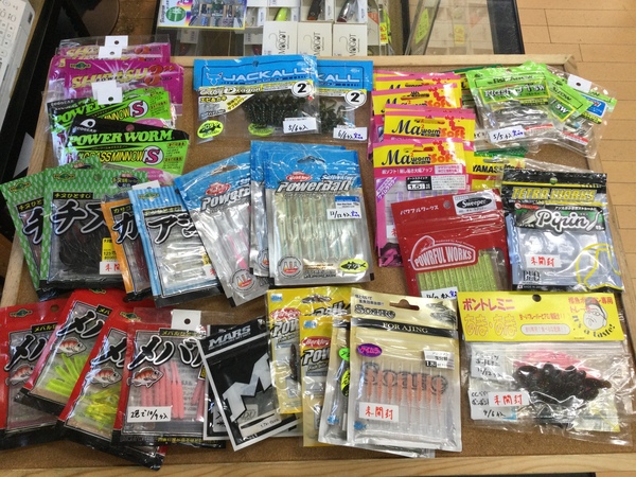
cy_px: 238
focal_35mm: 31
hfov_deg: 58.4
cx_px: 318
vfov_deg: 45.4
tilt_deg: -67.5
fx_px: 570
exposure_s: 1/30
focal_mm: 3.3
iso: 25
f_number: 2.4
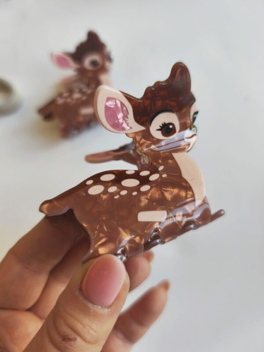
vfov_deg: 73.9
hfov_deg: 58.9
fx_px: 234
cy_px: 176
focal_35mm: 23
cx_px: 132
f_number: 1.65
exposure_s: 1/99.9
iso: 160
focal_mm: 6.18
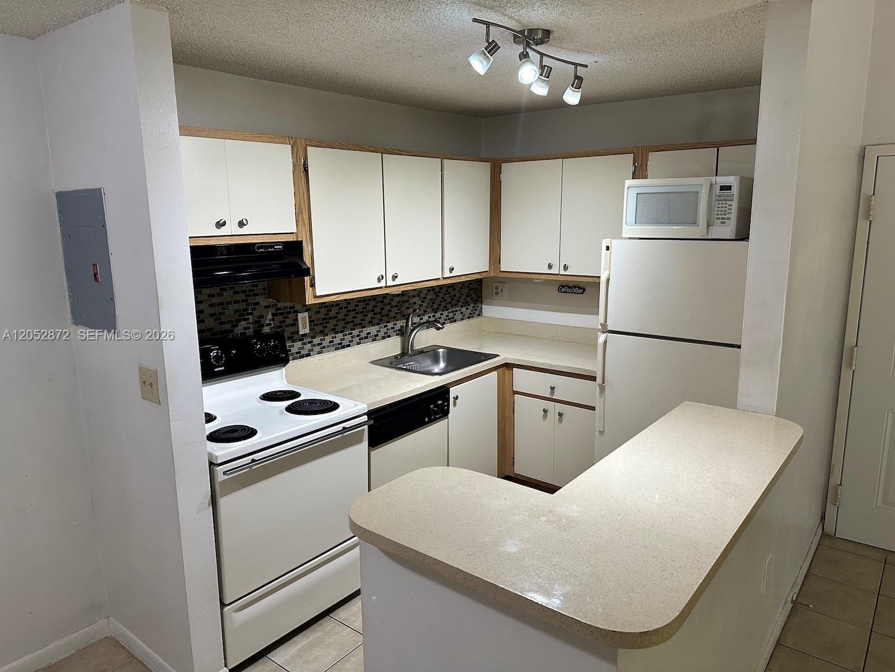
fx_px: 621
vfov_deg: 56.8
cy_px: 336
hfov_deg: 71.6
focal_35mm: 24
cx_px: 448
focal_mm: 6.86
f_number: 1.78
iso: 200
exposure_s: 1/120
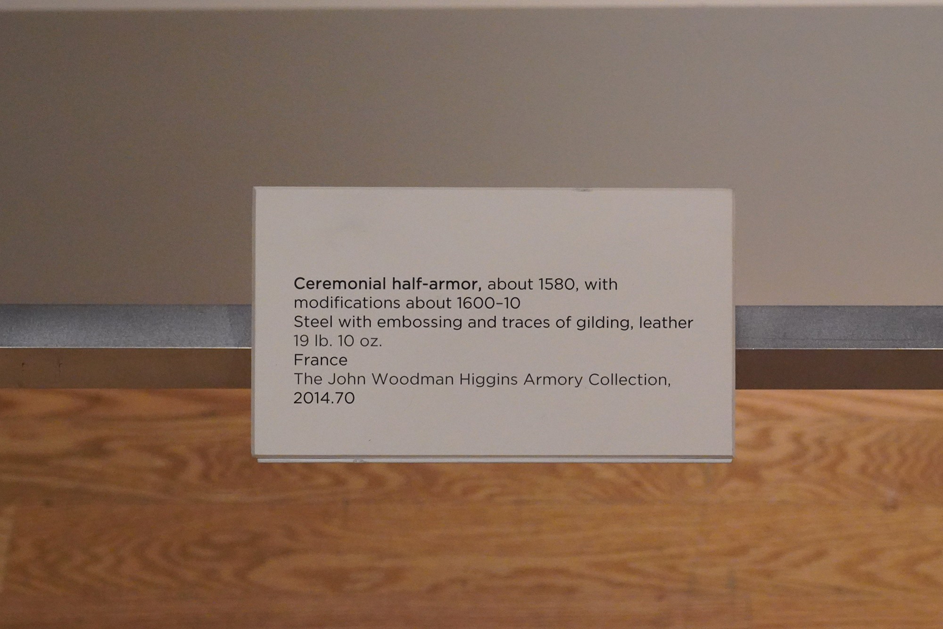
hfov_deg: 33.9
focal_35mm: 59
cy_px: 314
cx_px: 472
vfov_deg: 23.0
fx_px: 1546
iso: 10000
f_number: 9
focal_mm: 59
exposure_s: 1/80
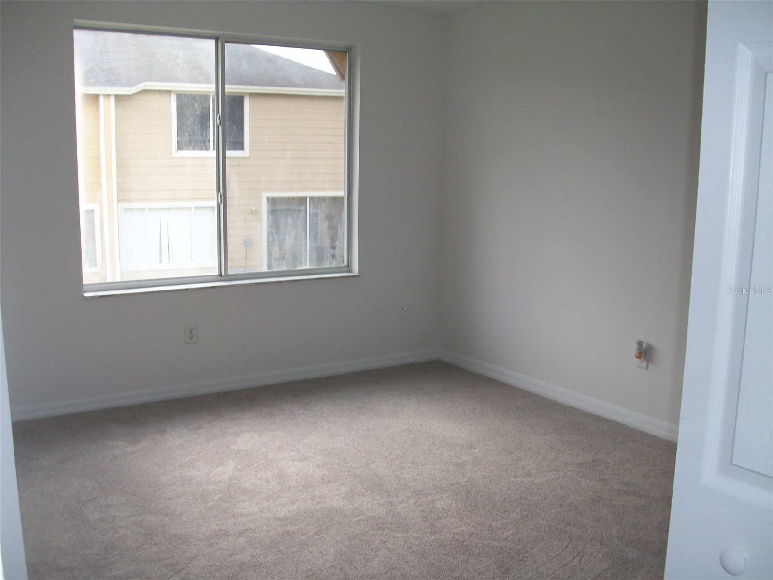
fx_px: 759
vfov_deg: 41.8
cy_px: 290
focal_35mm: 34
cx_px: 386
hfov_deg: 54.0
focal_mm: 5.7
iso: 64
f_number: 2.8
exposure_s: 1/140
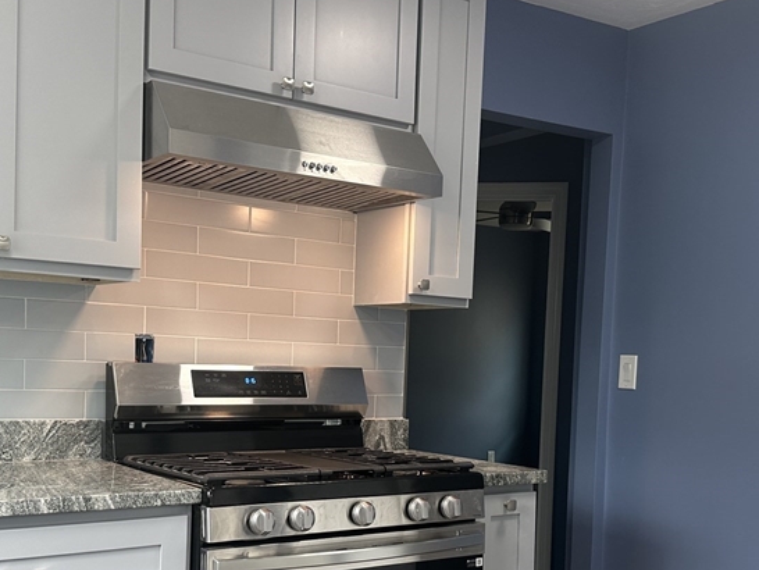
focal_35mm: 45
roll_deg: -1.9
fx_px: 987
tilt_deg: -2.7
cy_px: 424
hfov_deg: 42.0
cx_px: 414
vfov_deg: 31.7
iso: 100
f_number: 1.78
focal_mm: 6.86
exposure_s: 1/120
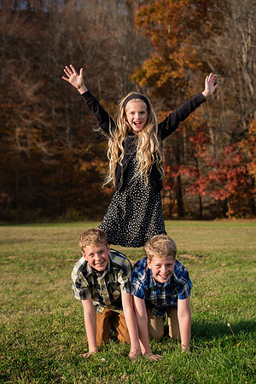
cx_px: 128
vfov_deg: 28.8
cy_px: 192
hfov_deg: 19.5
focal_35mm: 70
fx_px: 747
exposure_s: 1/1600
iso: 640
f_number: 4.5
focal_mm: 70
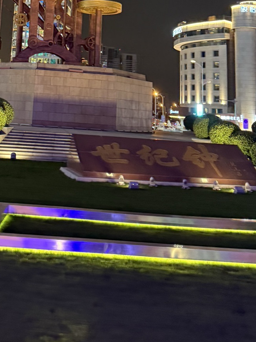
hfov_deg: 25.9
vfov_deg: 31.9
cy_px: -9
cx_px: 38
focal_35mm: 55
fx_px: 542
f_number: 1.78
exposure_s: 1/33
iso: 640
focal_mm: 6.76
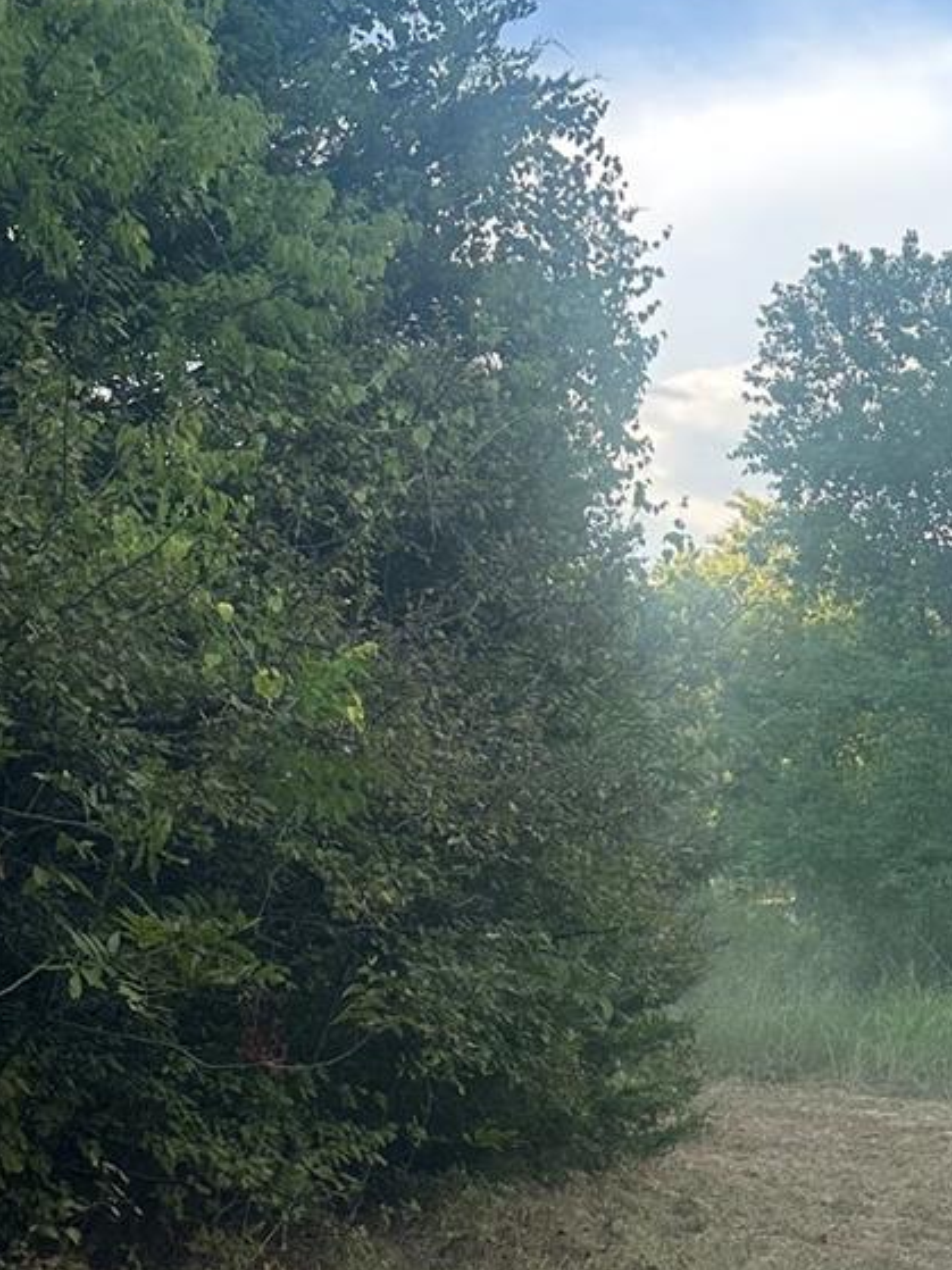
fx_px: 2421
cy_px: 1134
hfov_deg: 20.7
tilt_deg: -7.8
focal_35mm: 66
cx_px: 1147
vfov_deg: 28.3
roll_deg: +0.0
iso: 80
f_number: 1.78
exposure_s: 1/718
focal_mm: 6.86
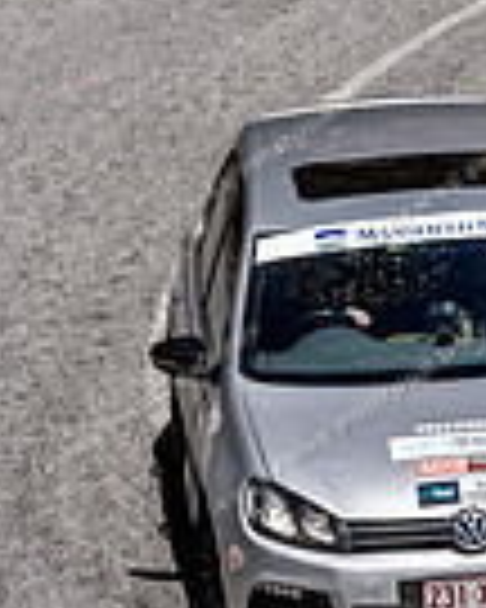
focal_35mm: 446
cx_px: 414
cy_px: 45
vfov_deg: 4.3
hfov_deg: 3.5
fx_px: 8019
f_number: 5.6
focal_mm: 95
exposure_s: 1/1250
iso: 125
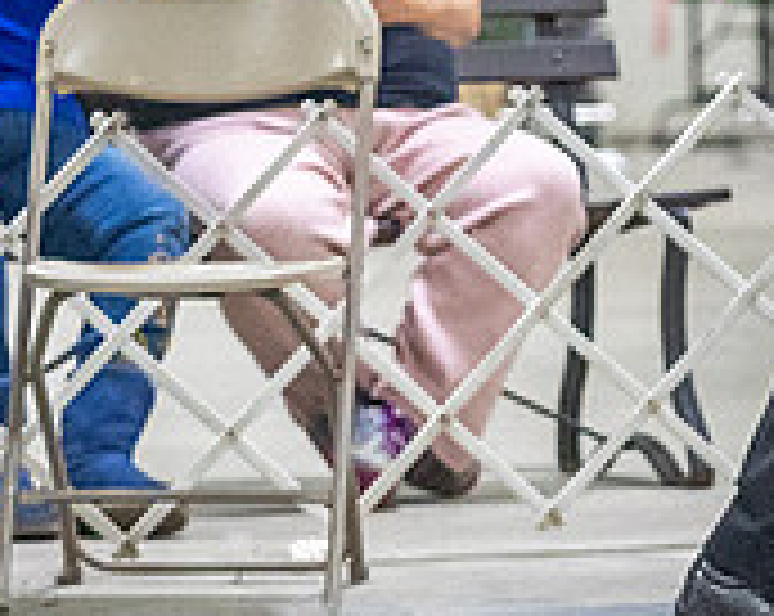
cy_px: 9
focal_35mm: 354
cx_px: 1127
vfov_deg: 4.4
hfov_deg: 5.4
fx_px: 8095
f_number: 3.2
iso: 6400
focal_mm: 96
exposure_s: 1/400
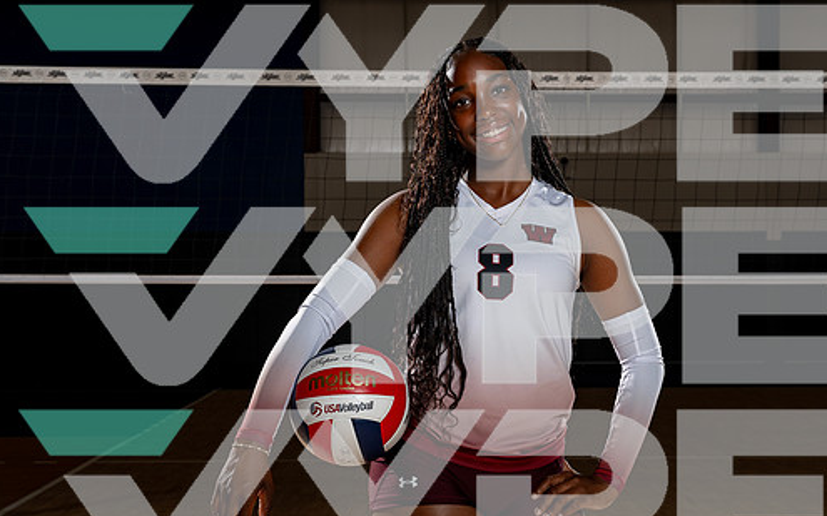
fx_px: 1239
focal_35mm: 55
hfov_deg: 36.9
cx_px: 449
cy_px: 296
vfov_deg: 23.5
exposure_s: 1/250
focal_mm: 46
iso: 100
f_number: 8
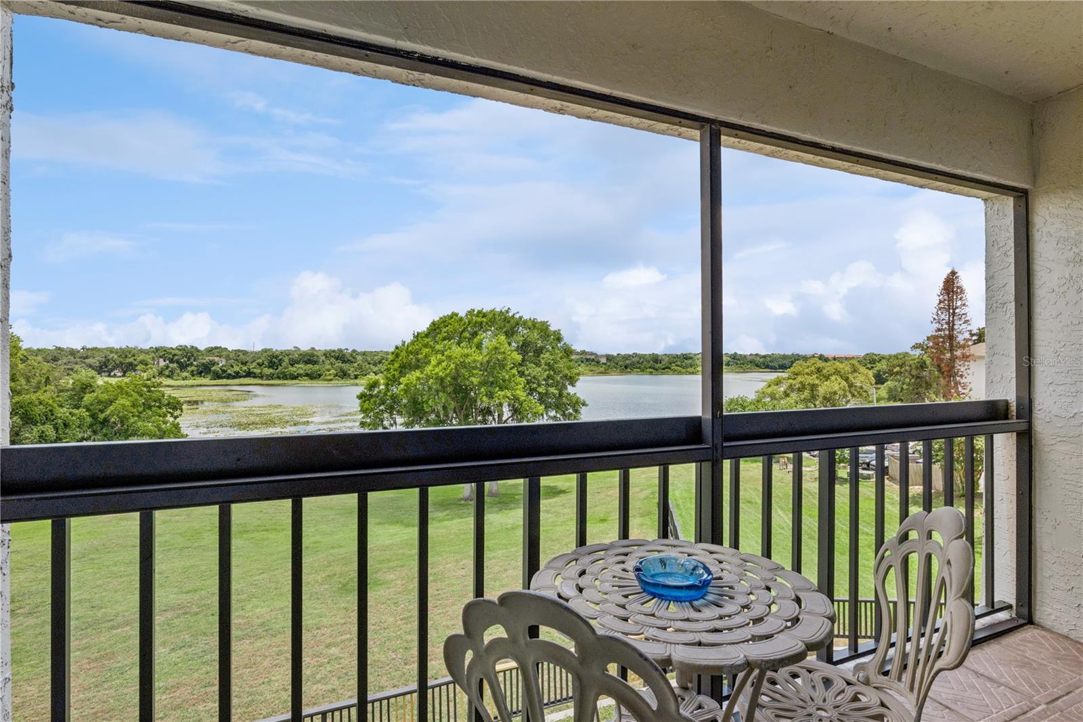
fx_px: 481
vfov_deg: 73.7
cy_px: 361
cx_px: 542
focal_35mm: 16
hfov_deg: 96.7
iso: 250
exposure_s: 1/200
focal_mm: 16
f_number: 16
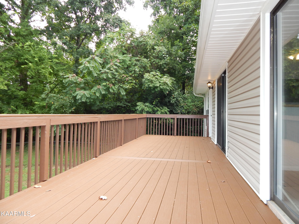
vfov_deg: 58.9
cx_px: 150
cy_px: 112
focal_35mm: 23
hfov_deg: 73.9
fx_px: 199
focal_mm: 4
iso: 180
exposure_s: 1/160
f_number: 3
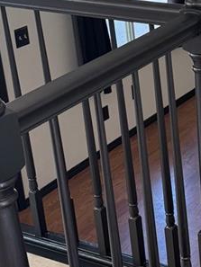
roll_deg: +3.1
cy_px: 86
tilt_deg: -21.1
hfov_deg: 14.8
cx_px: 232
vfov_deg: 20.1
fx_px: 750
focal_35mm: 97
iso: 200
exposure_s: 1/121
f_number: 1.78
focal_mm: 6.76
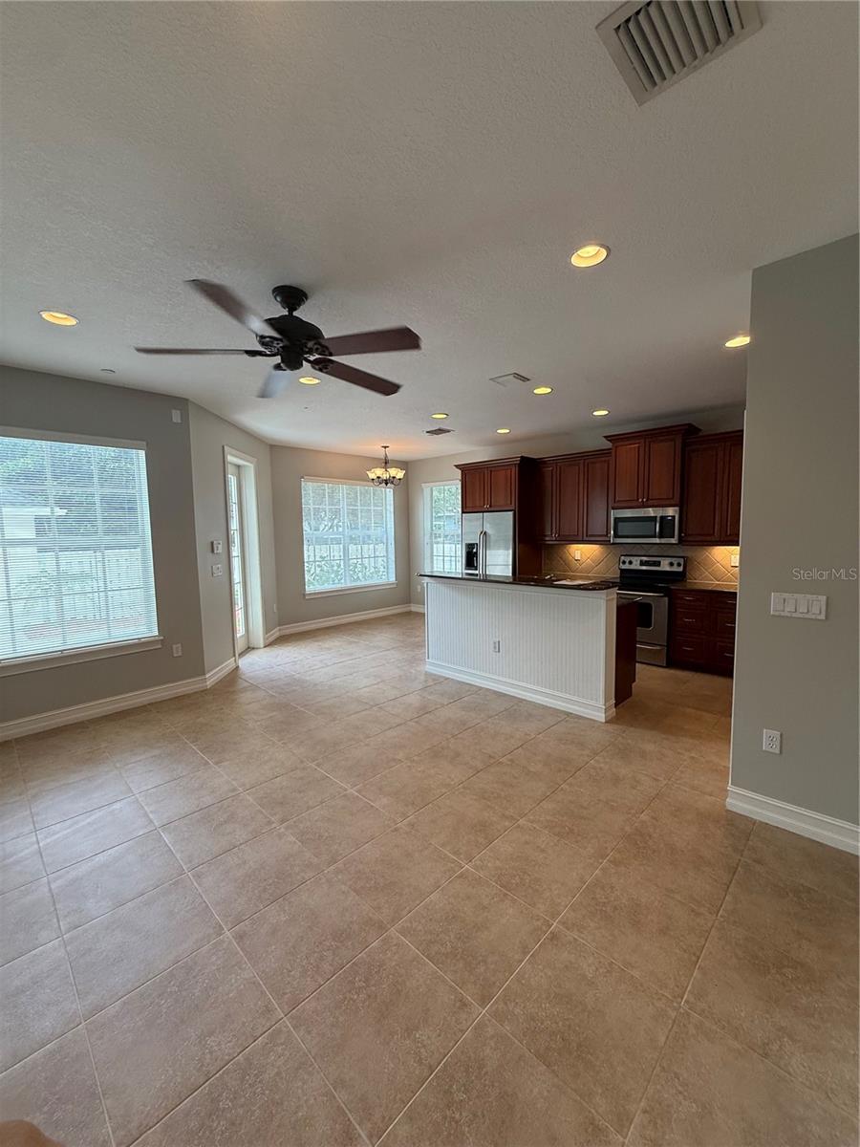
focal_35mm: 14
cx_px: 430
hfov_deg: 85.7
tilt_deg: -4.7
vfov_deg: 102.1
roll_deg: +0.6
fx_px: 464
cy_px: 574
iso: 160
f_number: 2.2
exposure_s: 1/120
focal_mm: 2.22
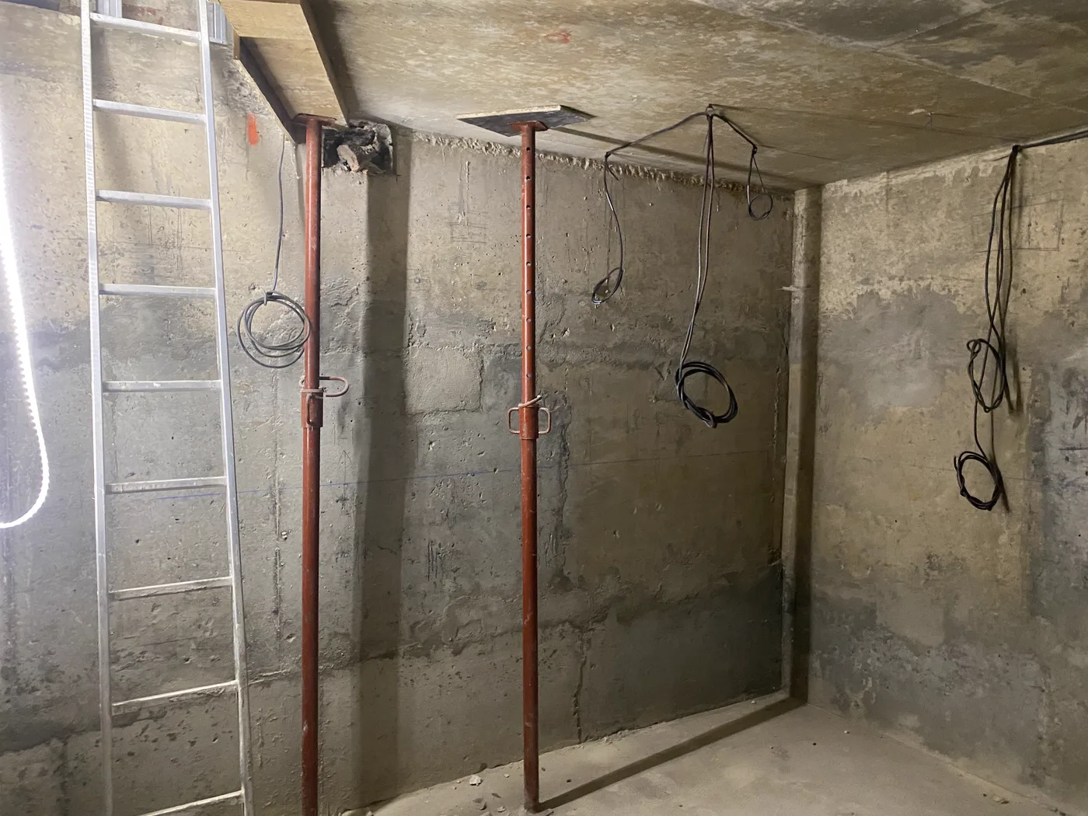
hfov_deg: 67.3
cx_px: 544
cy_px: 408
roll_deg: +0.4
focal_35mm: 26
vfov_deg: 53.1
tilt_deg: -3.2
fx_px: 817
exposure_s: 1/33
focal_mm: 4.25
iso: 400
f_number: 1.8
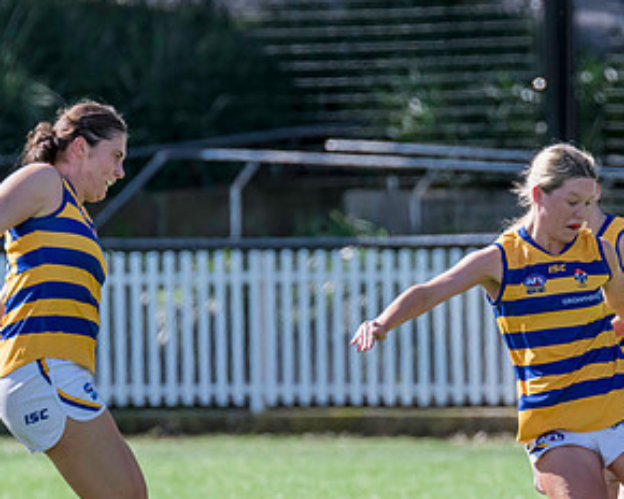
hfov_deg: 2.0
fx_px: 17785
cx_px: 470
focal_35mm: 963
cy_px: 372
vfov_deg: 1.6
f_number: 5.6
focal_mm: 420
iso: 800
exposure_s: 1/2000
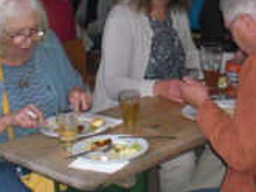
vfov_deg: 16.1
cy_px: 82
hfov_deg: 21.2
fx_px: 681
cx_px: 180
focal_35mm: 92
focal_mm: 6.3
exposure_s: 1/60
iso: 200
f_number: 3.1
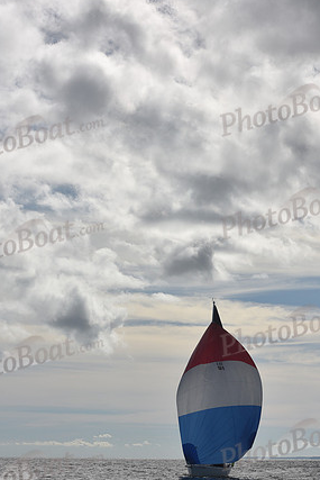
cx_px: 162
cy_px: 286
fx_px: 1266
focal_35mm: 95
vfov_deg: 21.4
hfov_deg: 14.4
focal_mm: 70
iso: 200
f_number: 11
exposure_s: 1/500
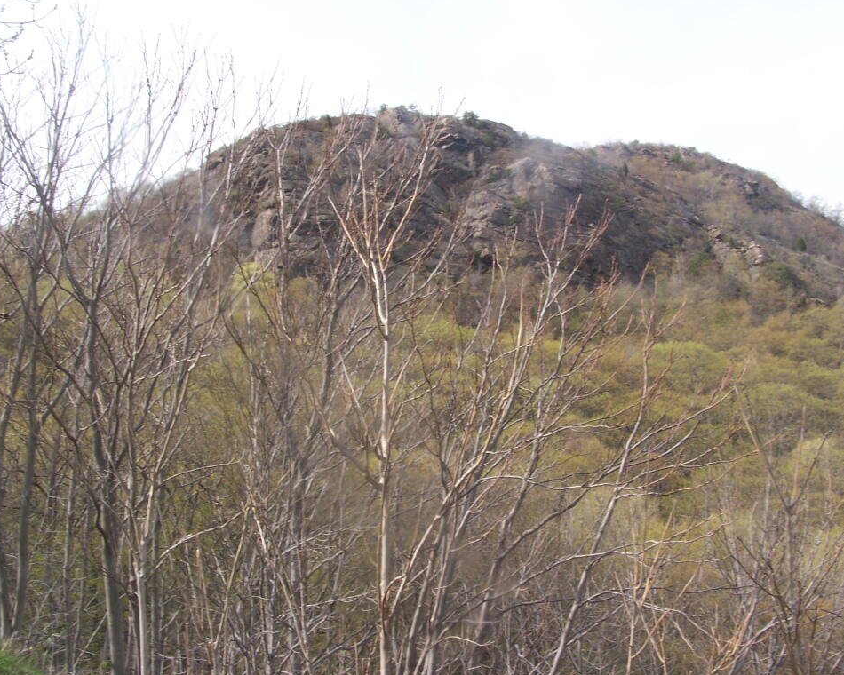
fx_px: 999
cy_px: 338
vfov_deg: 37.3
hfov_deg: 45.8
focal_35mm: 40
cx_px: 431
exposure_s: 1/100
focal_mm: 6.3
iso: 80
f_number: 8
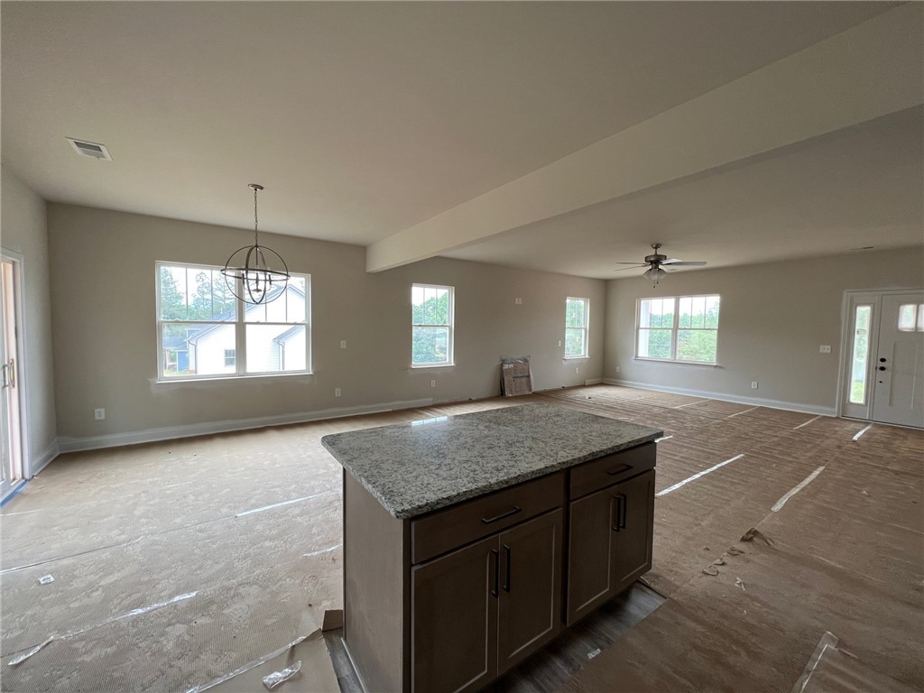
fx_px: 347
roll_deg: -1.0
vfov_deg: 89.9
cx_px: 462
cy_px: 346
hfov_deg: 106.2
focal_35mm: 13
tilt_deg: -3.2
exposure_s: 1/99
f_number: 1.8
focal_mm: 1.57
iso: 80
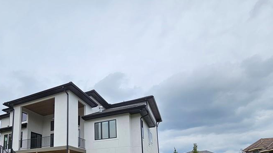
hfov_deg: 77.3
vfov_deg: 44.8
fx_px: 159
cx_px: 81
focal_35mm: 22
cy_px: 148
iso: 50
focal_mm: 2.2
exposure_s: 1/2882
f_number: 2.2
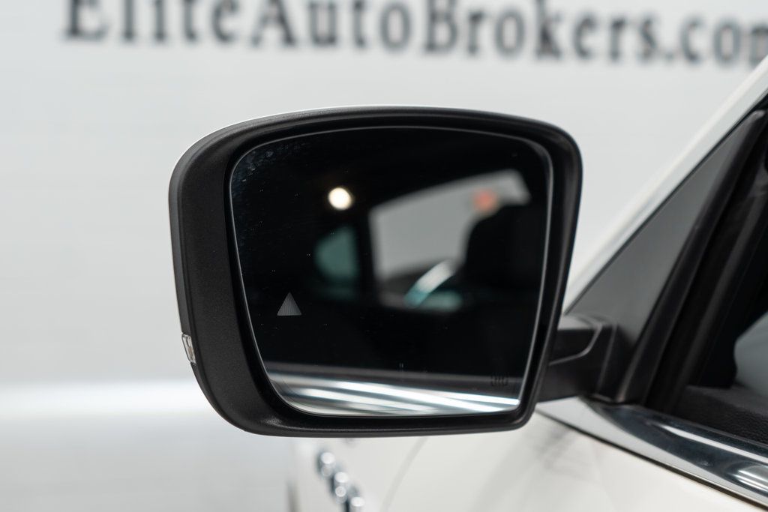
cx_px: 384
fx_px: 896
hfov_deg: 46.4
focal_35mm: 42
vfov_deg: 31.9
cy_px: 256
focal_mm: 28
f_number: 3.2
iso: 200
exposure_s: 1/50
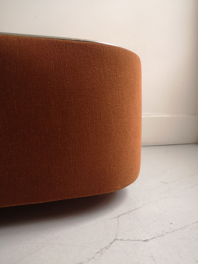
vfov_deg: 65.3
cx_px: 99
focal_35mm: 27
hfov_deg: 51.4
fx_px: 206
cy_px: 132
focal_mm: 3.95
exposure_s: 1/30
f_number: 1.8
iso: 320
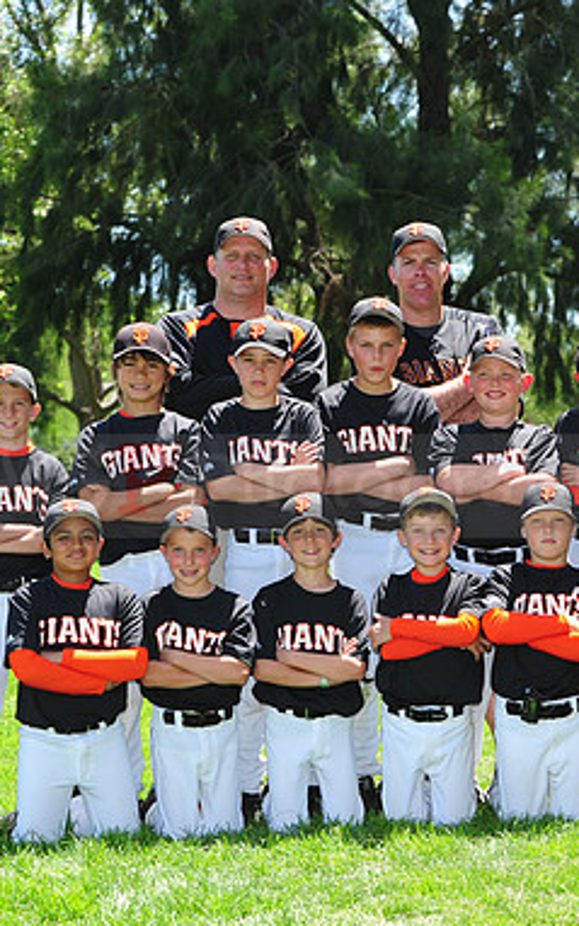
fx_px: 3355
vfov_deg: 15.7
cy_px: 465
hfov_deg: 9.9
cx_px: 359
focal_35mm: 133
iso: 200
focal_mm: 86
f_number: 7.1
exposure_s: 1/200
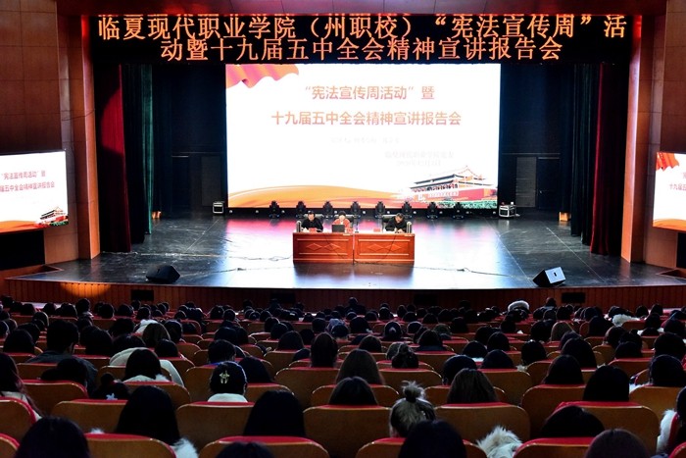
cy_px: 229
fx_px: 953
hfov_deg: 39.6
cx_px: 343
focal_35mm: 50
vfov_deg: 27.0
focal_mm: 50
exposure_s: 1/160
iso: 6400
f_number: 7.1
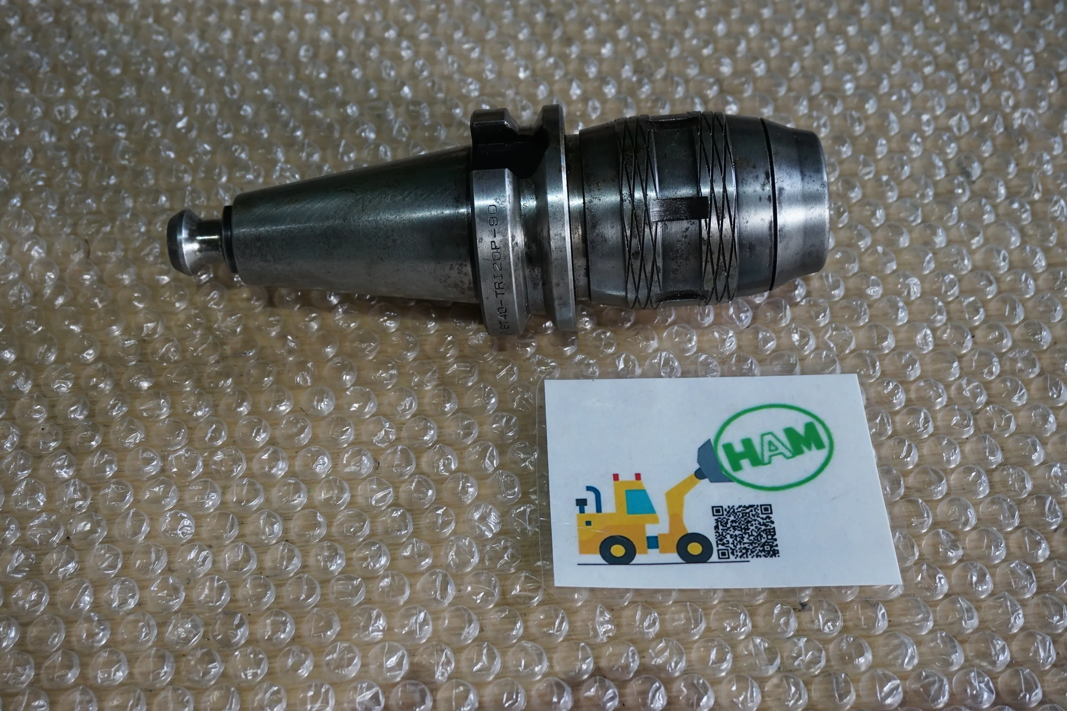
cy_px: 356
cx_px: 534
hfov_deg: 42.3
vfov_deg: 28.9
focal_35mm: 46
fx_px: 1378
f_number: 6.3
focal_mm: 31
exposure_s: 1/60
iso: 640
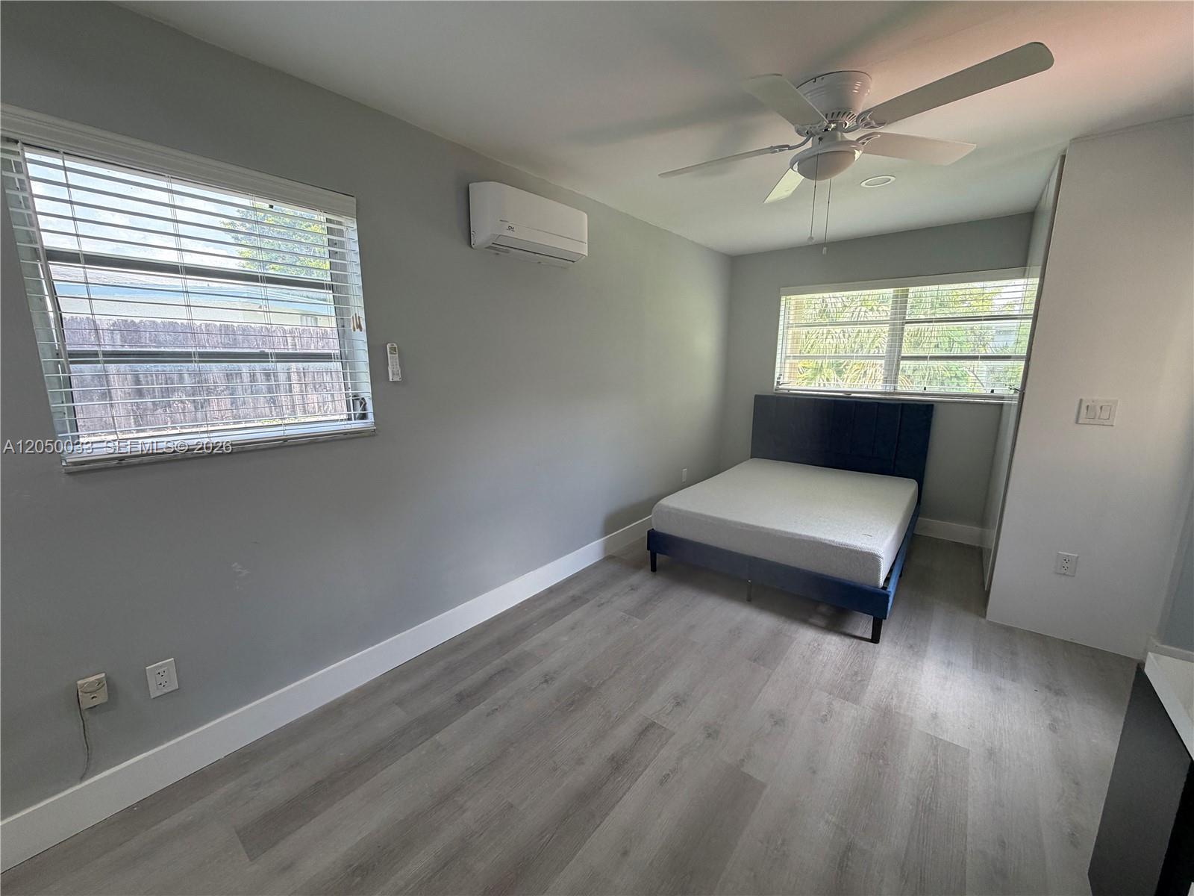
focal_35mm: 14
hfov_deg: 102.1
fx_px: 483
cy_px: 448
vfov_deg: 85.7
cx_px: 597
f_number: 2.2
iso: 160
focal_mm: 2.22
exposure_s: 1/120
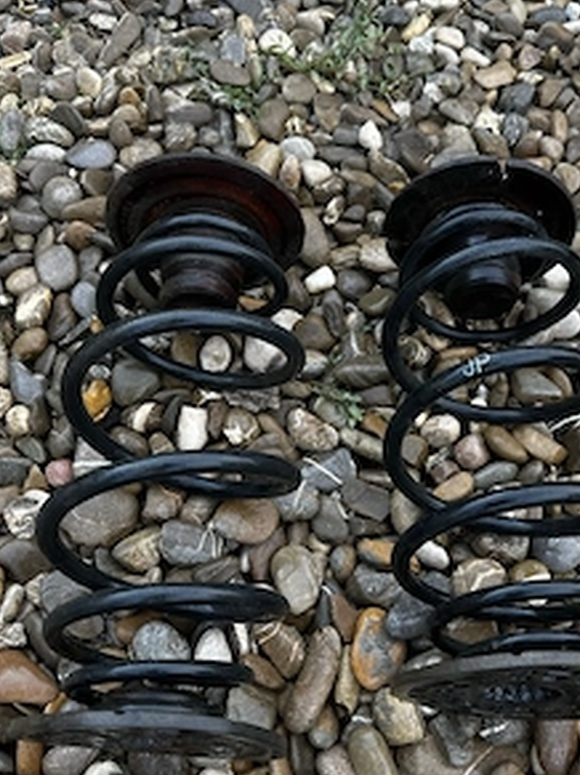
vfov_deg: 55.4
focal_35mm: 33
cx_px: 333
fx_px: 738
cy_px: 402
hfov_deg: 42.8
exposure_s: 1/334
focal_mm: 6.86
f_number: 1.78
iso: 80
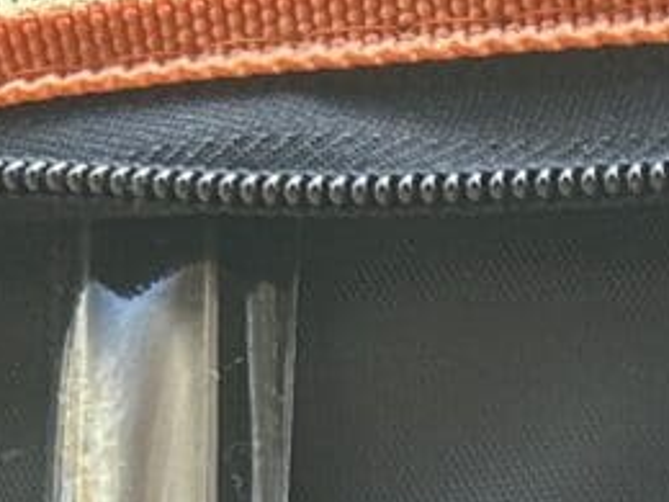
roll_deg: +2.6
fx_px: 3962
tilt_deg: -43.4
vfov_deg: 6.6
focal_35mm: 205
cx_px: 1261
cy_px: 1475
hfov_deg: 9.2
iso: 160
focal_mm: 5.7
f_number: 1.5
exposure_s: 1/60
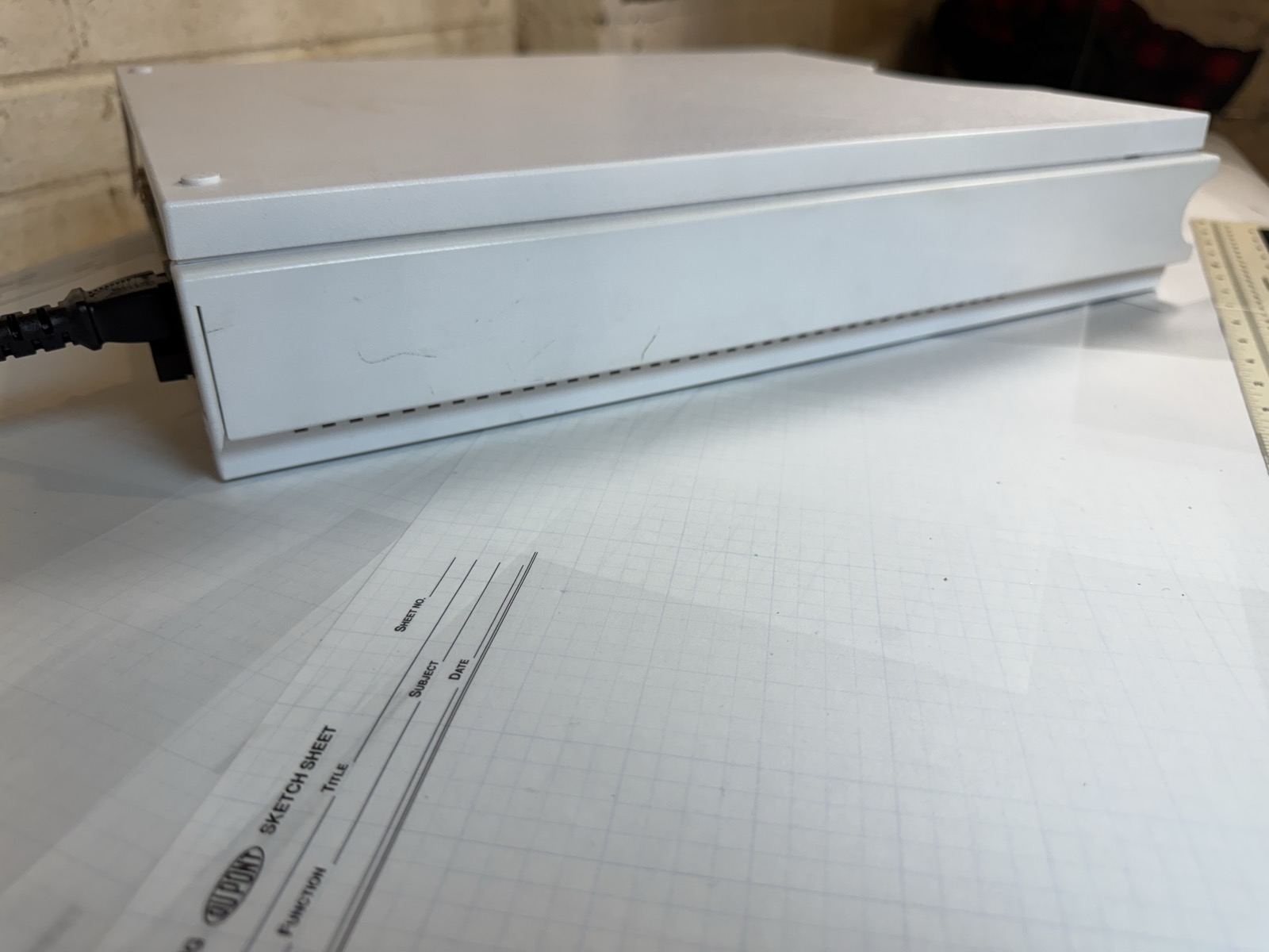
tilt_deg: -28.9
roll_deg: +0.3
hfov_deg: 71.6
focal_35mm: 24
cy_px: 476
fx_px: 880
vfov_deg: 56.8
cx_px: 634
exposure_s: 1/120
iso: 50
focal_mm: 6.76
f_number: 1.78
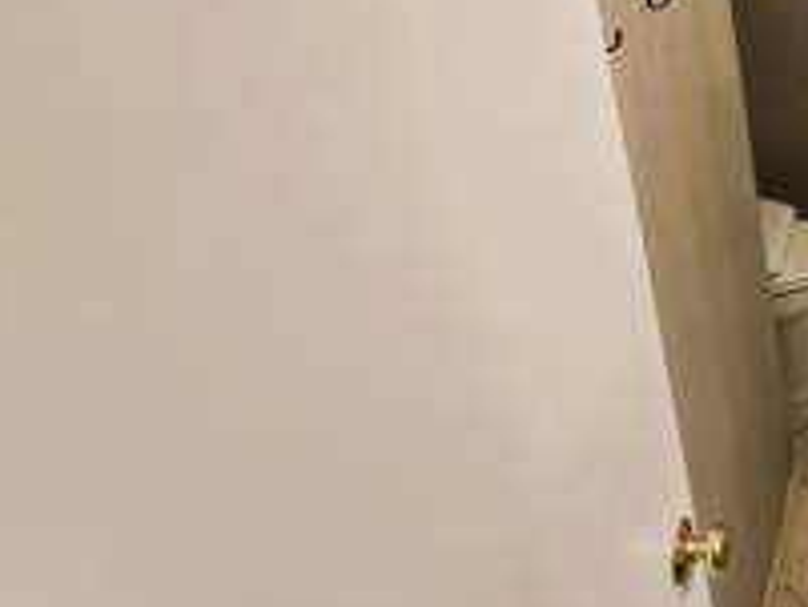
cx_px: 884
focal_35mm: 31
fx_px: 724
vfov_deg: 40.8
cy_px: 26
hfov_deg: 44.7
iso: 64
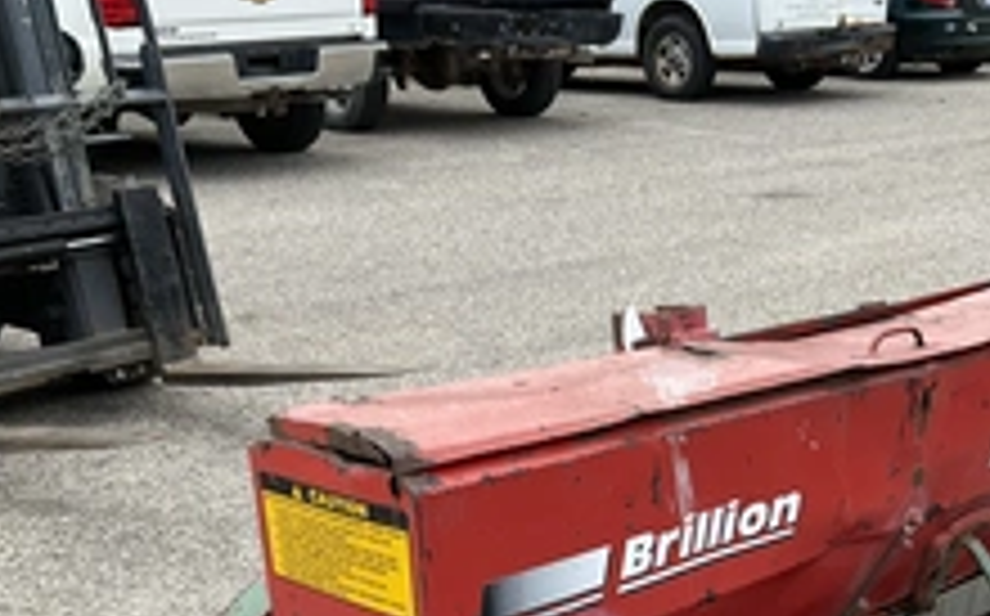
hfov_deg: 35.9
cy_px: 656
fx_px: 1509
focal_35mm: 56
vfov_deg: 22.0
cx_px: 670
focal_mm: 3
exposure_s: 1/122
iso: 64
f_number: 1.8
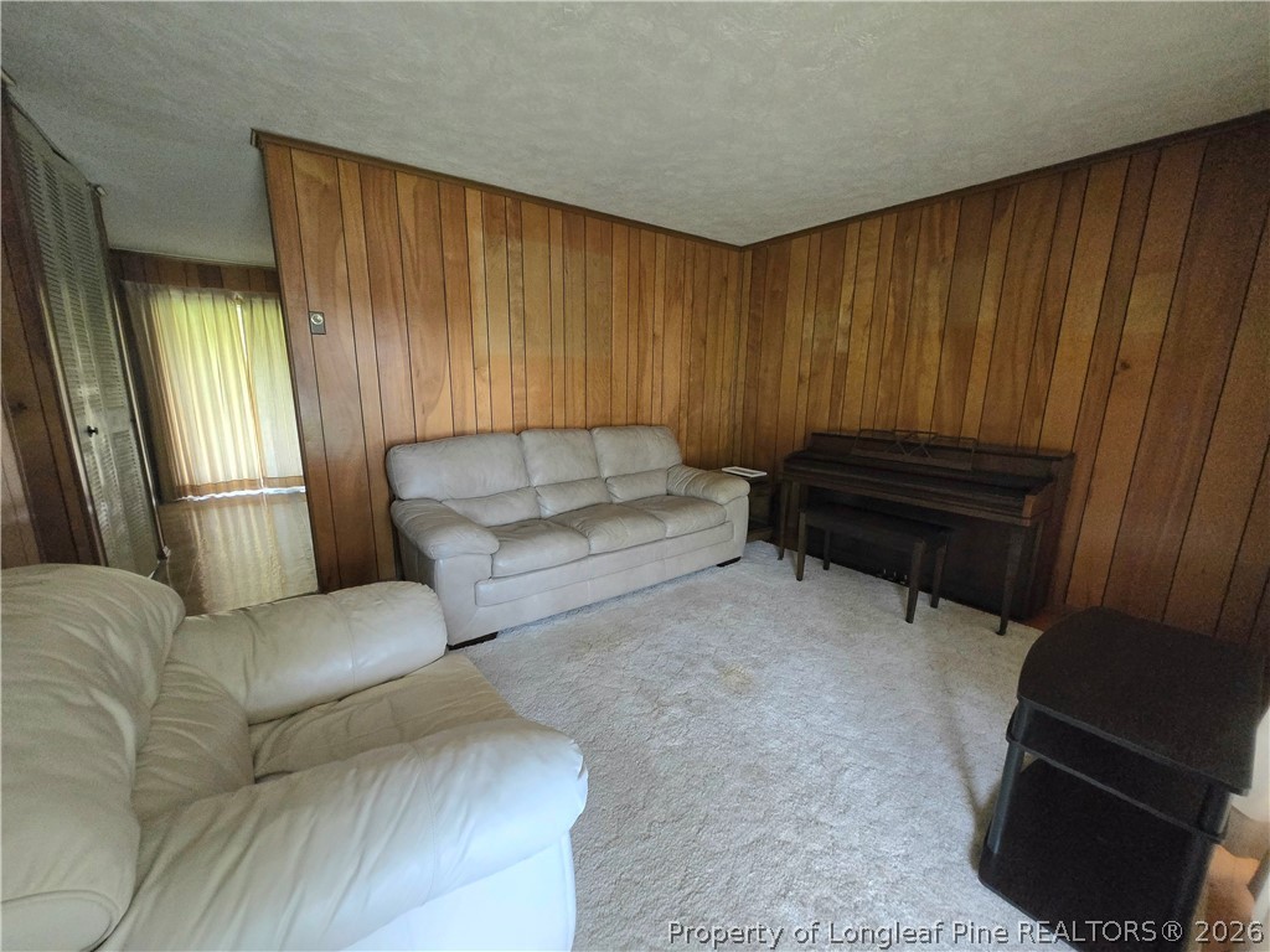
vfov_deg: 89.9
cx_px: 635
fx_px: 477
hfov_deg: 106.2
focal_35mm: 13
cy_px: 476
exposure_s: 1/60.2
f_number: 2.2
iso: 800
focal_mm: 1.7
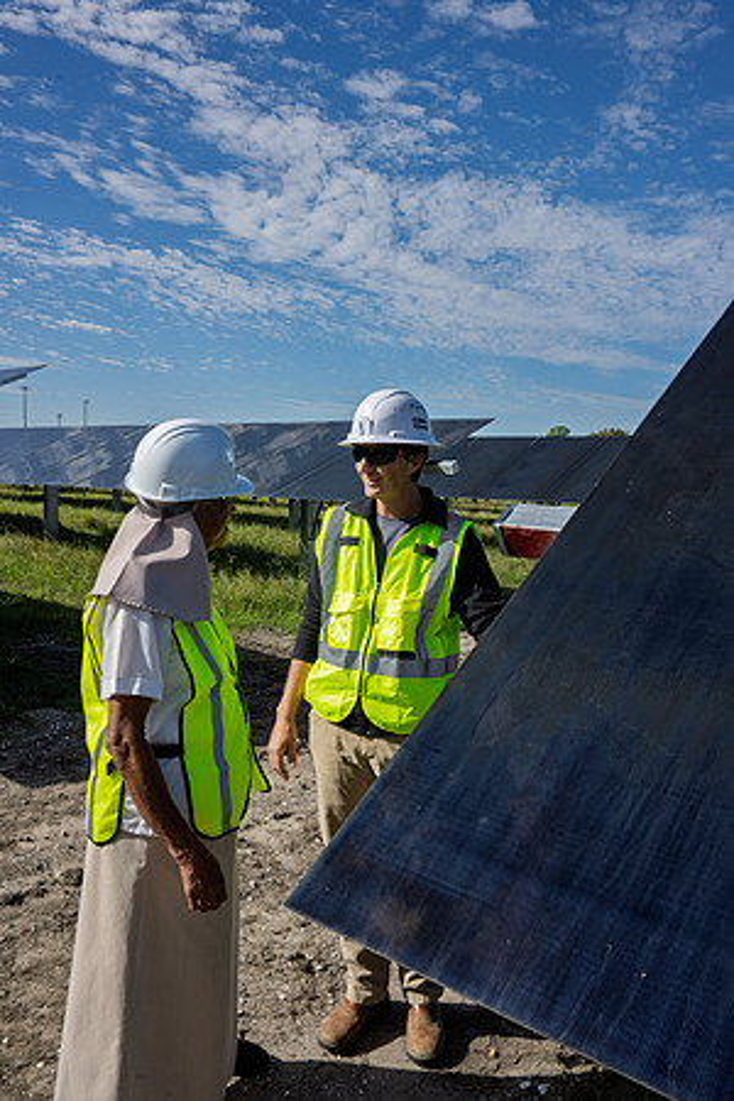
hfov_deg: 46.4
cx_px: 367
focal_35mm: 28
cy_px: 550
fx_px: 856
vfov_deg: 65.5
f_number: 14
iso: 200
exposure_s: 1/320
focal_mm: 28
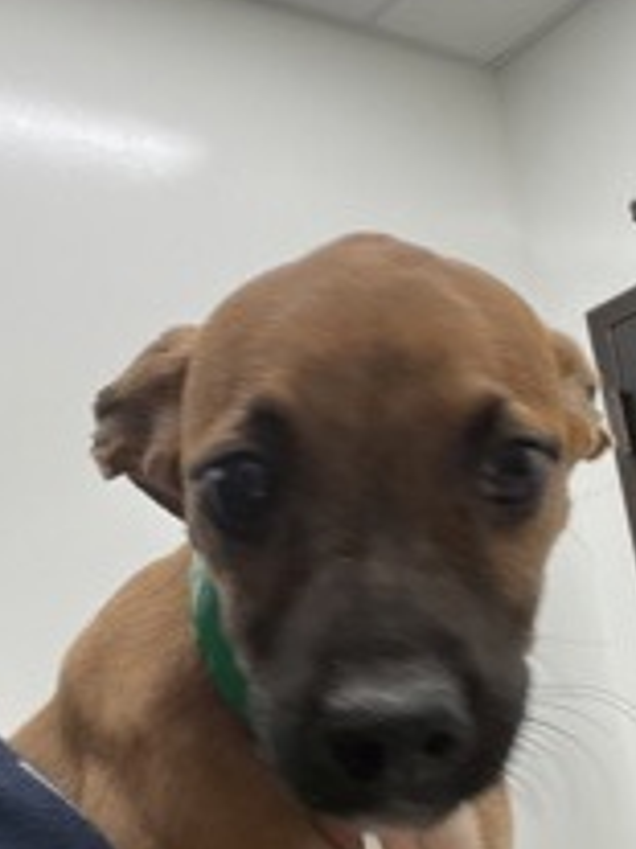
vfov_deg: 31.5
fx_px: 1496
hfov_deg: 23.9
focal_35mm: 61
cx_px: 433
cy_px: 537
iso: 50
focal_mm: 2.71
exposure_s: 1/60
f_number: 2.2
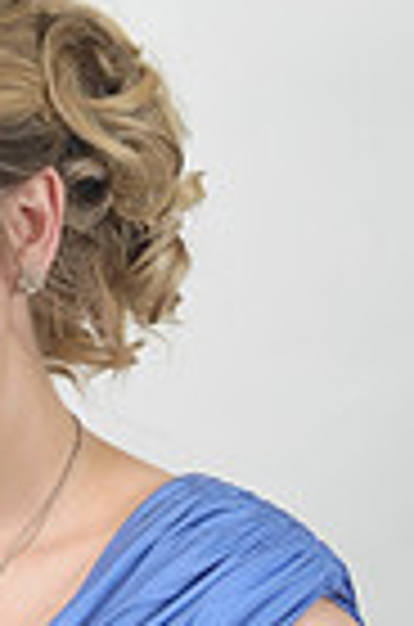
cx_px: -302
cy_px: 531
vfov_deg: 7.6
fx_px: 4715
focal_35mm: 272
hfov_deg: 5.0
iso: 1000
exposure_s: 1/160
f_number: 7.1
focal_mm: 65
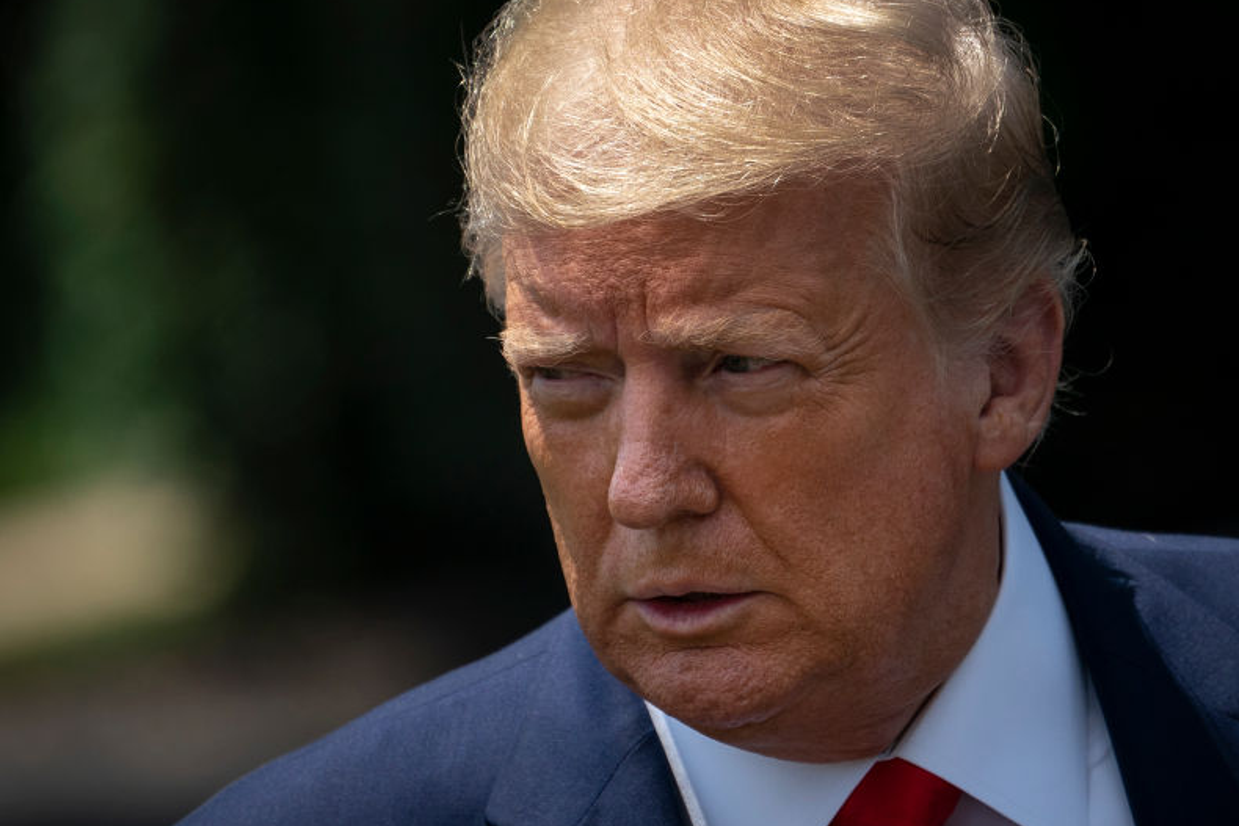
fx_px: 26779
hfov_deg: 2.7
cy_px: 388
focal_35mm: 778
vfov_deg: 1.8
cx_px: 715
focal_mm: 400
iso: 400
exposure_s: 1/2000
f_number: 5.6
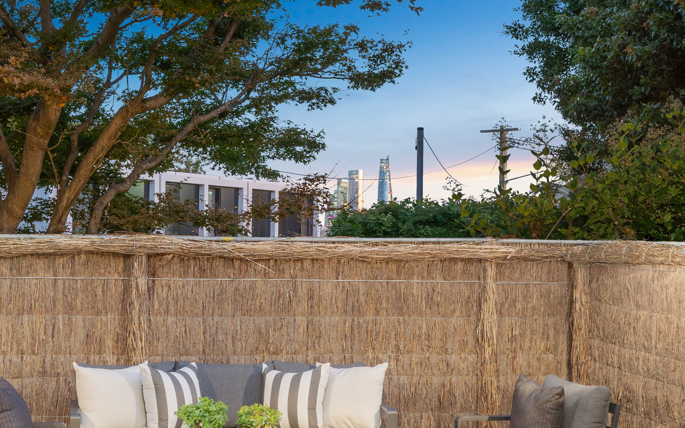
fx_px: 1157
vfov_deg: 20.9
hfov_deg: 32.9
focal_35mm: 62
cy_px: 246
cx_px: 306
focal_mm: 28
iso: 400
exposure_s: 1/60
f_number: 11
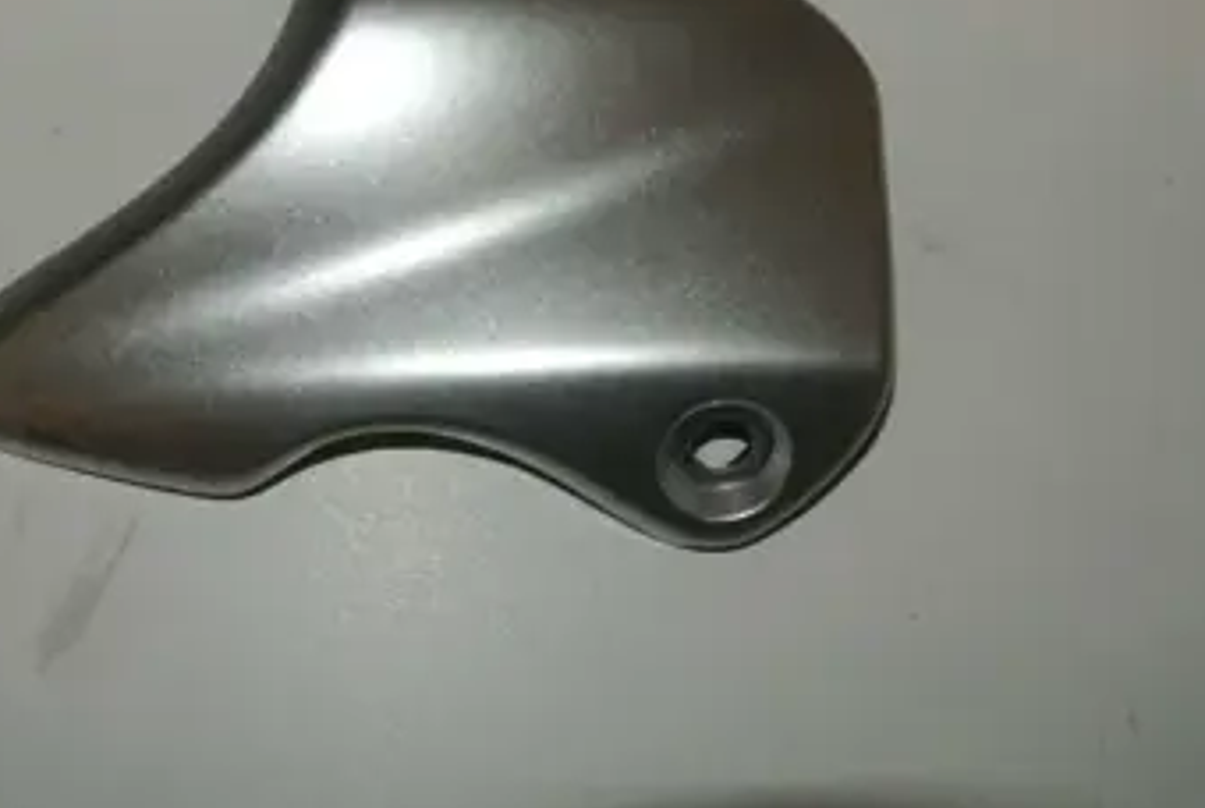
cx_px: 447
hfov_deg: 40.0
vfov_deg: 27.2
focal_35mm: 49
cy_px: 184
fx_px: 1643
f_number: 3.8
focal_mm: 11.8
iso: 200
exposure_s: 1/60
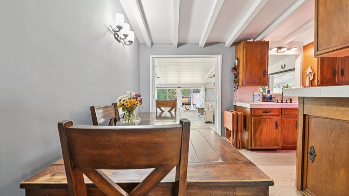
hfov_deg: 106.8
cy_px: 90
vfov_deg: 74.2
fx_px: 130
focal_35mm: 14
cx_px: 171
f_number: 8
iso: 250
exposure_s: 1/2
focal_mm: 13
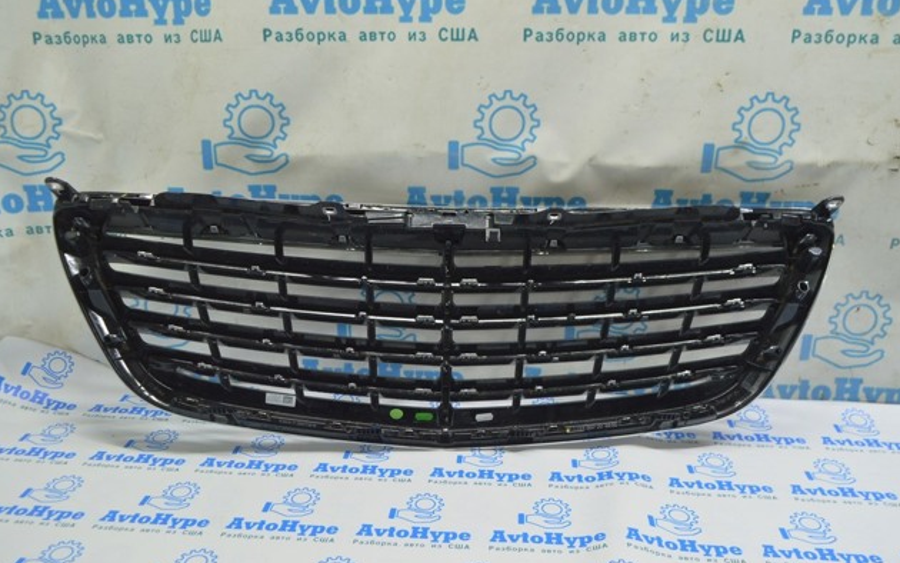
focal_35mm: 31
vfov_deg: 40.6
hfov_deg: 61.2
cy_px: 278
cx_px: 446
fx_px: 761
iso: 400
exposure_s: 1/20
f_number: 5.6
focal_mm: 20
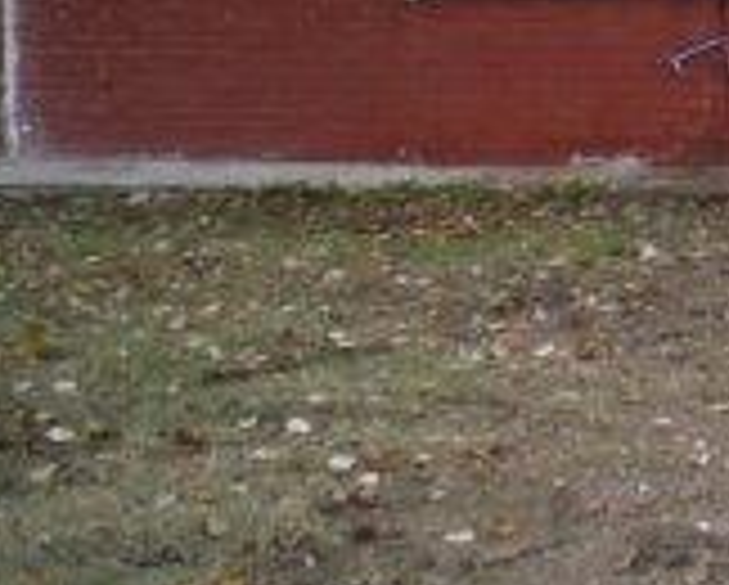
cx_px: 981
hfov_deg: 18.2
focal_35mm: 97
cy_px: -45
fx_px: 2095
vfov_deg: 15.5
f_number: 3.1
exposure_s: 1/50
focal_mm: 6.3
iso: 125
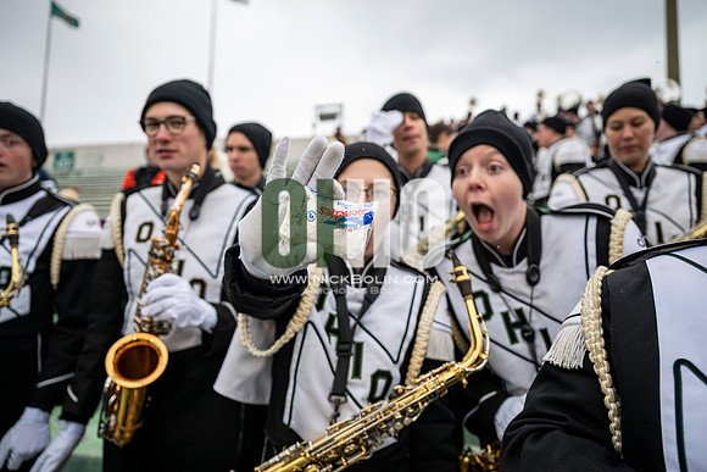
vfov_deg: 53.2
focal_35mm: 24
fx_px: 471
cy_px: 236
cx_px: 354
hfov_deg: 73.7
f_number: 2.8
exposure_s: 1/500
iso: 160
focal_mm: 24
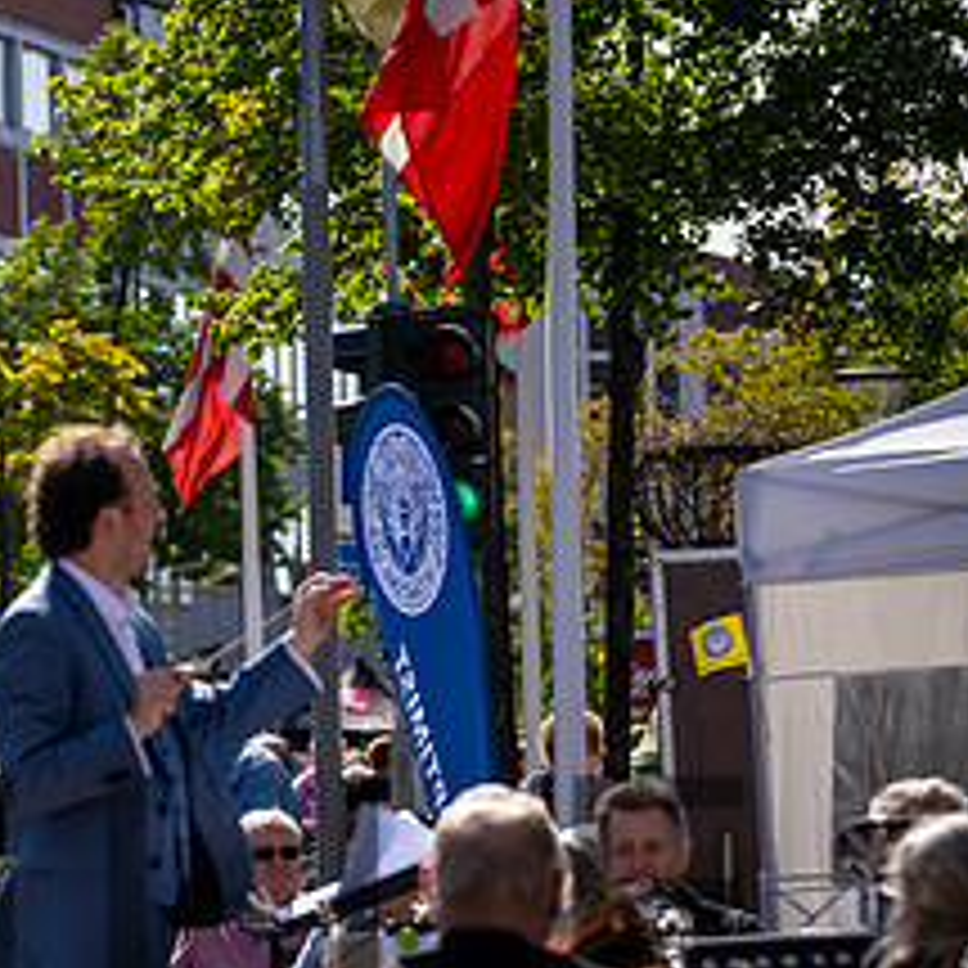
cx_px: -329
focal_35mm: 300
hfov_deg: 5.8
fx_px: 9491
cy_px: 767
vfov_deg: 5.8
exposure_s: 1/400
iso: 100
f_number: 5
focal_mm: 131
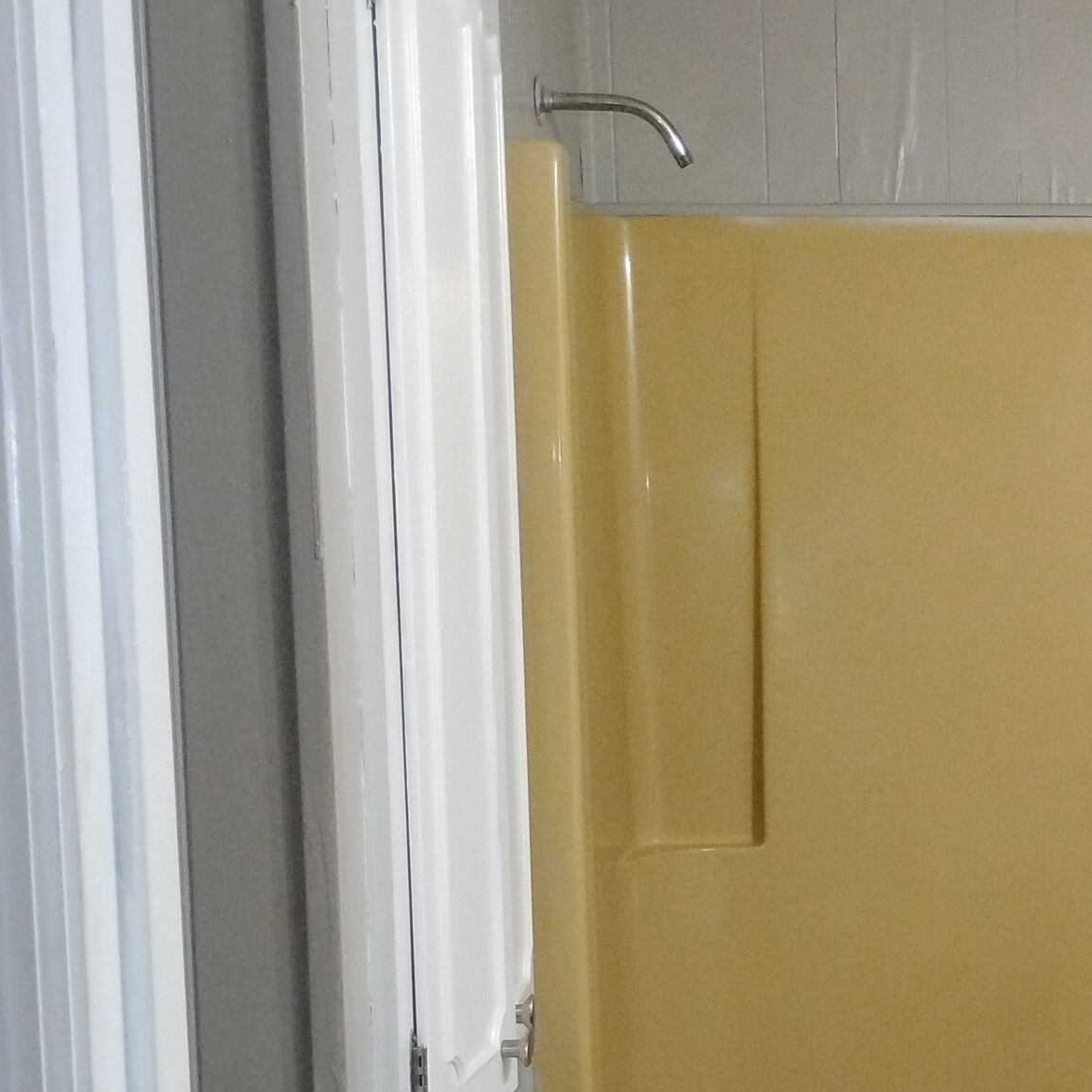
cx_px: 1172
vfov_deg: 26.3
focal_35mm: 65
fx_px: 2320
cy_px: 722
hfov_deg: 24.8
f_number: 1.8
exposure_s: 1/60
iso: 1159
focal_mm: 4.26
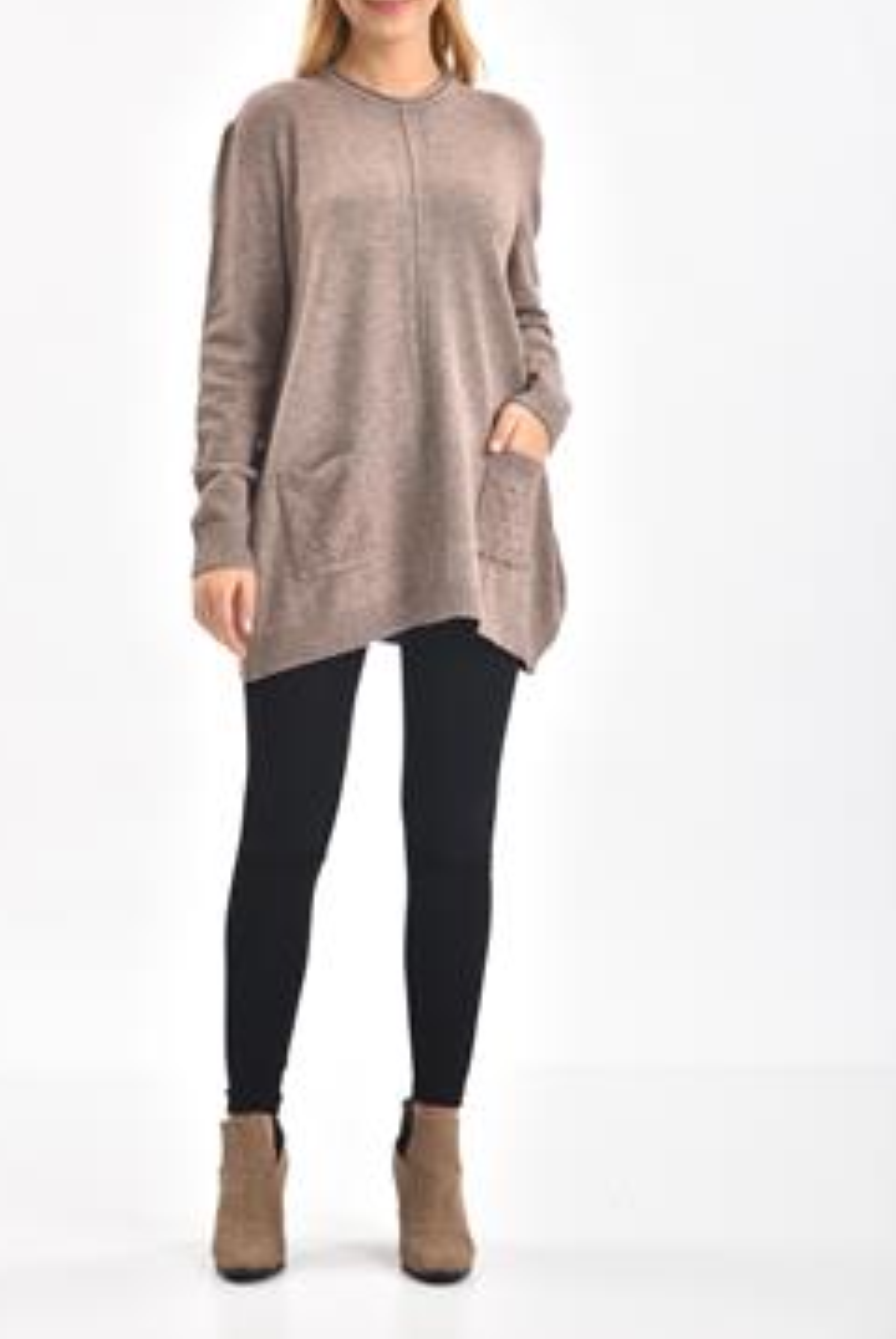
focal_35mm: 75
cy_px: 554
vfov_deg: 26.9
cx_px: 358
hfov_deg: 18.2
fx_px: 2794
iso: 100
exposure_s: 1/160
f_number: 6.3
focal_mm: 60
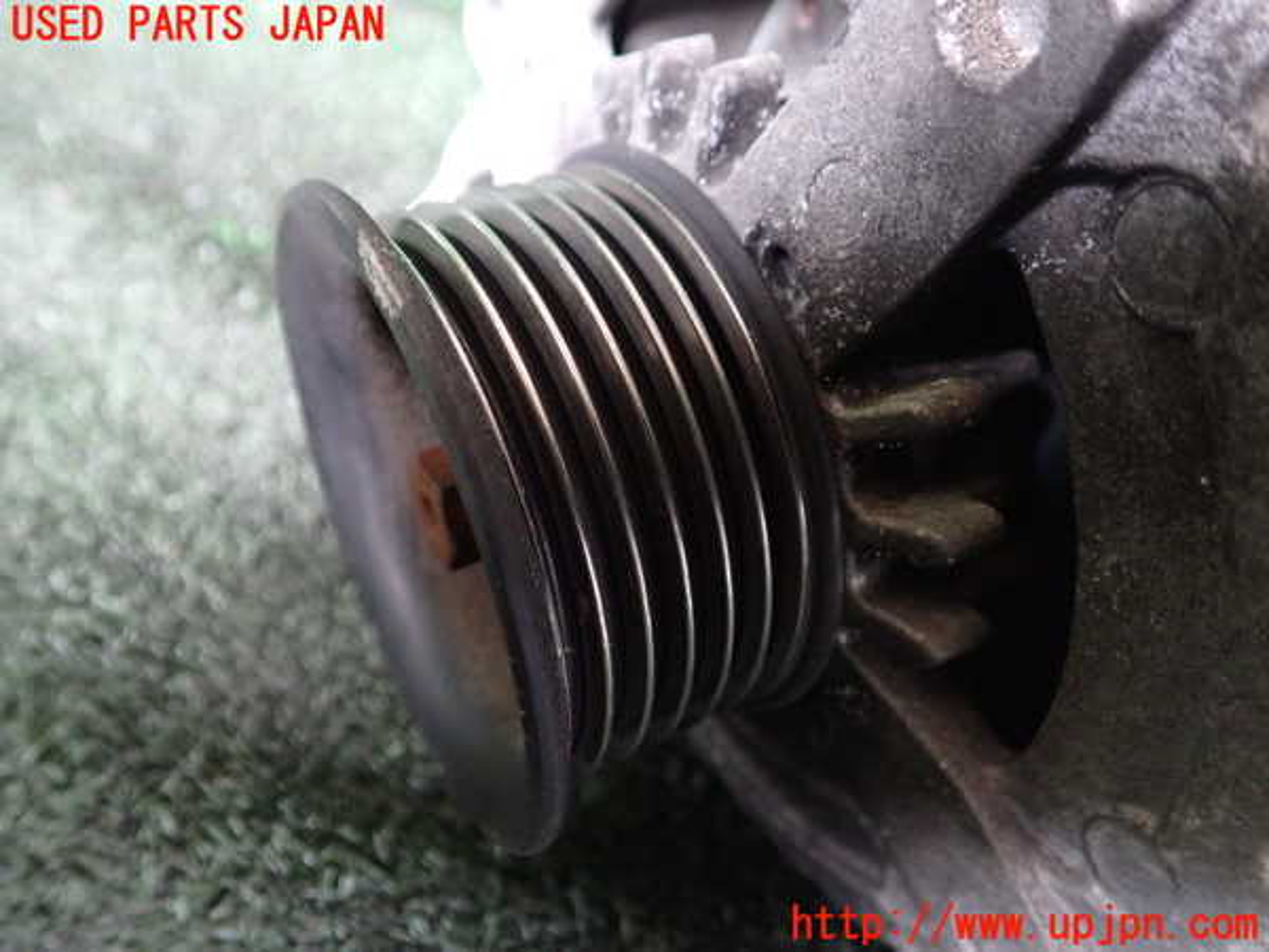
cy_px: 476
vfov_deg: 46.8
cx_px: 634
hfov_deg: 60.0
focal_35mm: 30
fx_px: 1100
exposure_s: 1/13
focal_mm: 5.4
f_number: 2.3
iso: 800
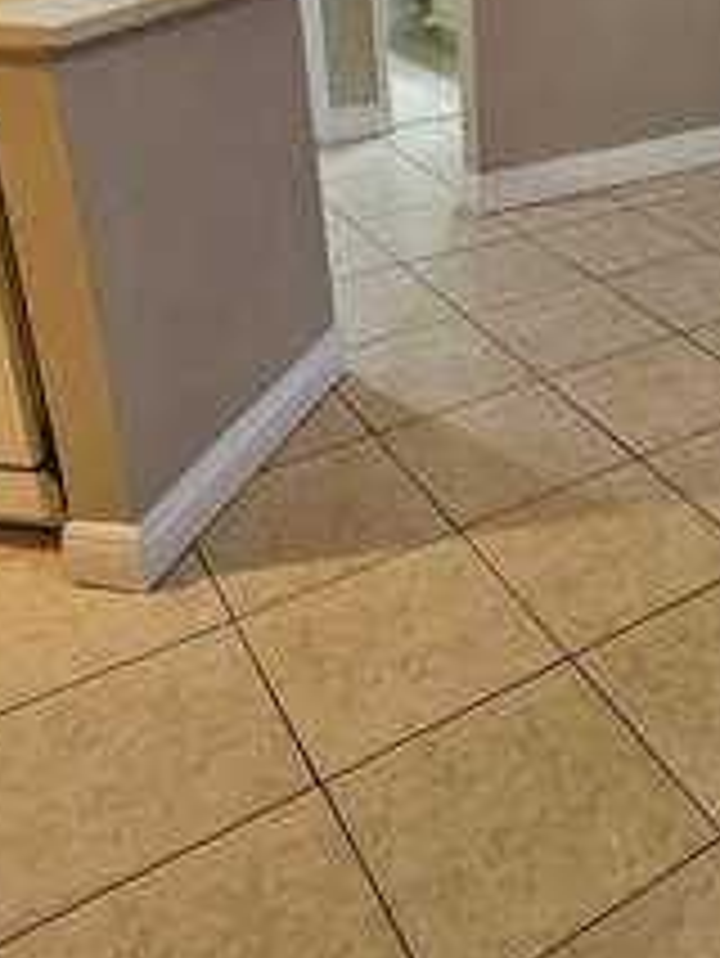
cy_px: 216
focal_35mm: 39
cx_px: 720
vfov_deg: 45.8
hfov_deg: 33.7
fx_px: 1080
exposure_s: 1/60
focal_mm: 1.74
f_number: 2.2
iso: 250
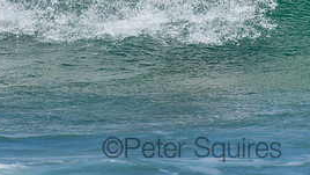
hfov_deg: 1.6
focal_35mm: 1360
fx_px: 11184
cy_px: -45
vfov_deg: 0.9
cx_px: 192
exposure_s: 1/2000
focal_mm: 400
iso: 250
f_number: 5.6
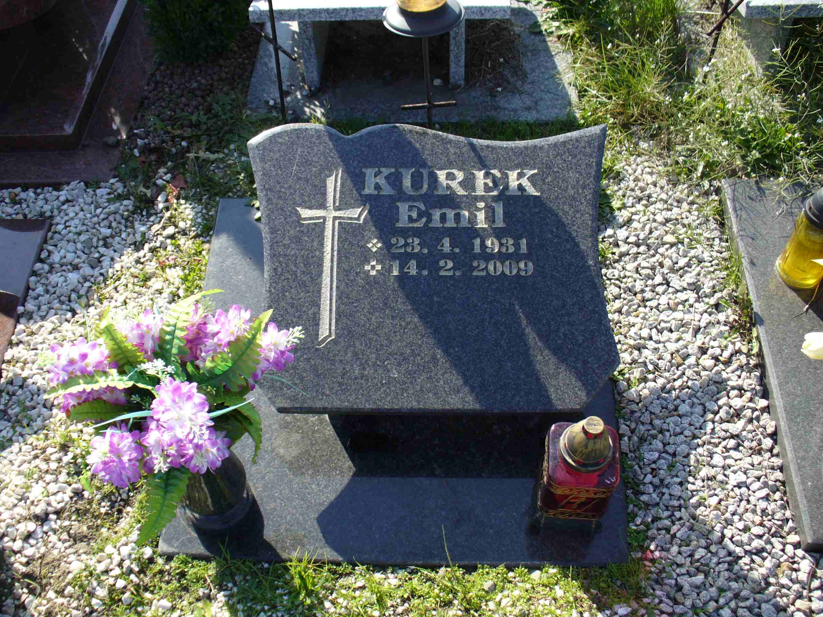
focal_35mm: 37
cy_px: 308
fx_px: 880
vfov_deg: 38.7
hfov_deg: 50.1
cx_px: 412
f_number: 2.8
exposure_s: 1/400
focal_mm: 6.1
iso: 80
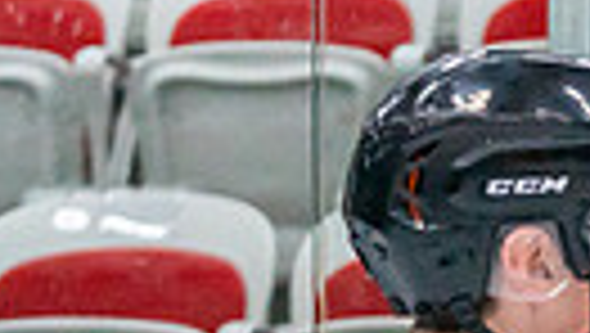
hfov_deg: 5.8
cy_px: 741
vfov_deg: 3.3
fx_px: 5716
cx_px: 1216
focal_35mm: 365
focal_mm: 70
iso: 3200
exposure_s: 1/1250
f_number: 2.8
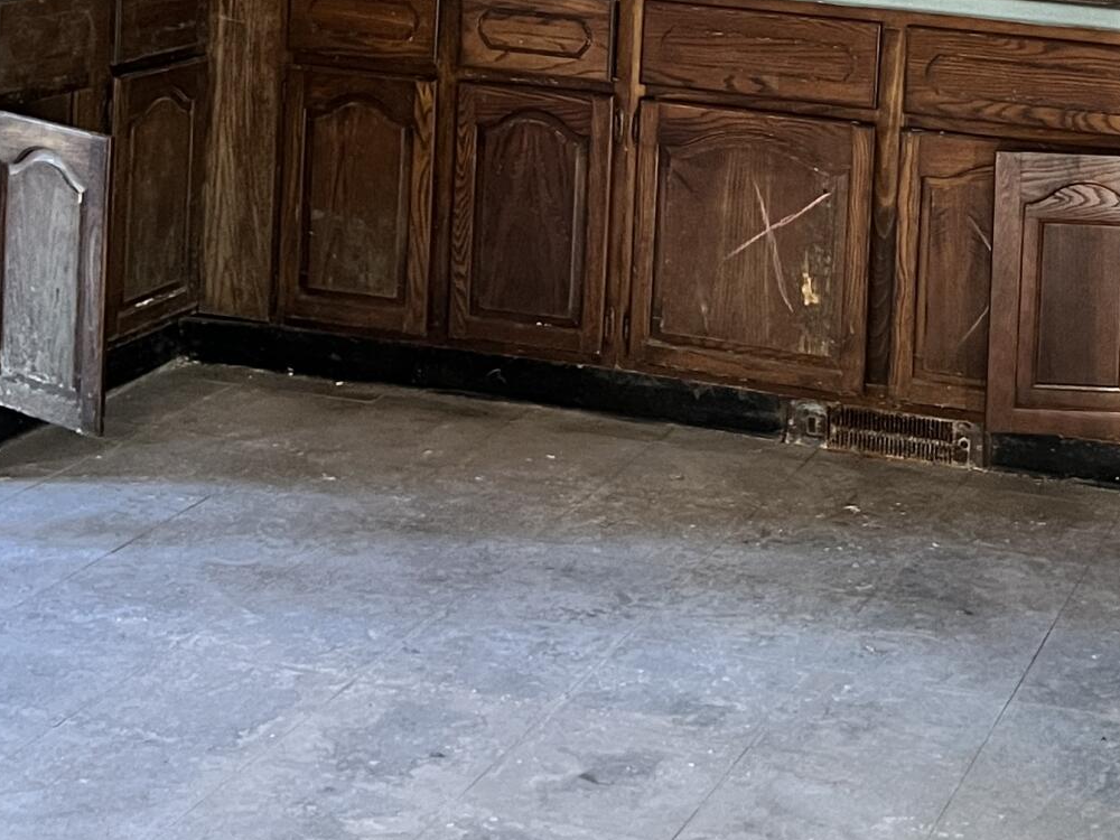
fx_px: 2524
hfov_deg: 24.8
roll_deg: -3.2
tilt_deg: -3.2
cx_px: 828
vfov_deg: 17.8
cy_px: -217
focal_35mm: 78
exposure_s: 1/60
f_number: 1.5
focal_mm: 5.7
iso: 320
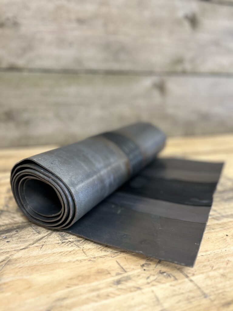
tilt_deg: -19.6
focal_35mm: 26
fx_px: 233
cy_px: 156
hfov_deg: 53.1
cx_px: 116
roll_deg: -2.1
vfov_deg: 67.3
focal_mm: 5.7
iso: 160
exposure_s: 1/50
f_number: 1.5
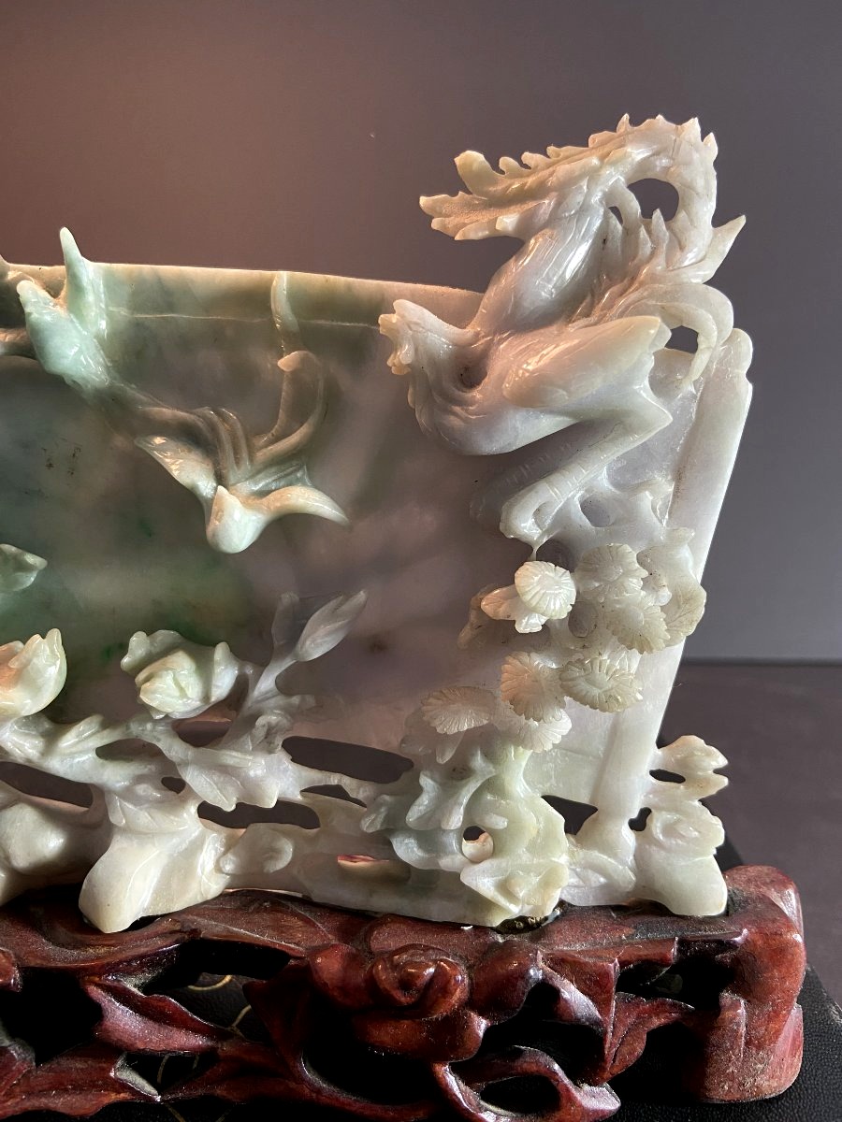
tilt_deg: -7.0
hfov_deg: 53.1
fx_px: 843
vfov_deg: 67.3
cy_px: 561
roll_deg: -0.2
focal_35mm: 26
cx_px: 421
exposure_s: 1/50
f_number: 1.8
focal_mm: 4.25
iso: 200
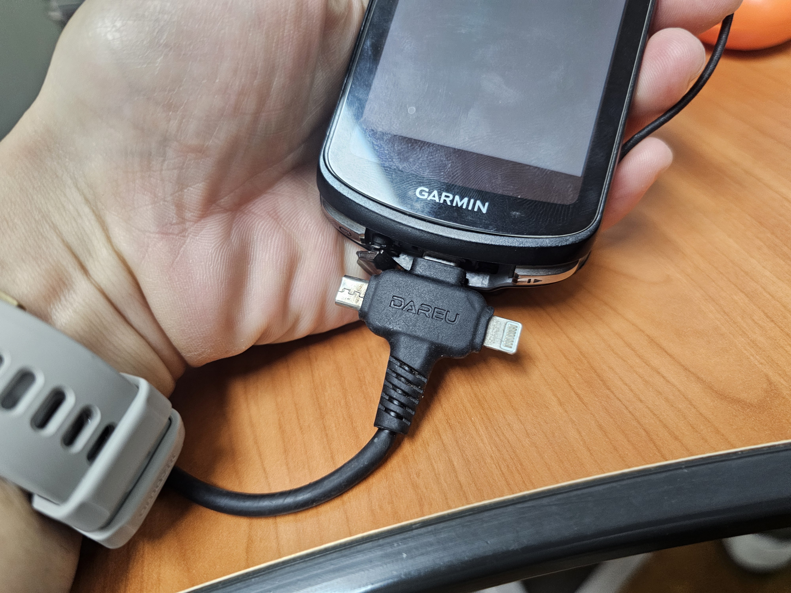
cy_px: 296
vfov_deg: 58.9
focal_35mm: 23
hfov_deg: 73.9
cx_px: 396
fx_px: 526
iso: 500
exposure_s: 1/120
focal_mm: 6.3
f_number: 1.7
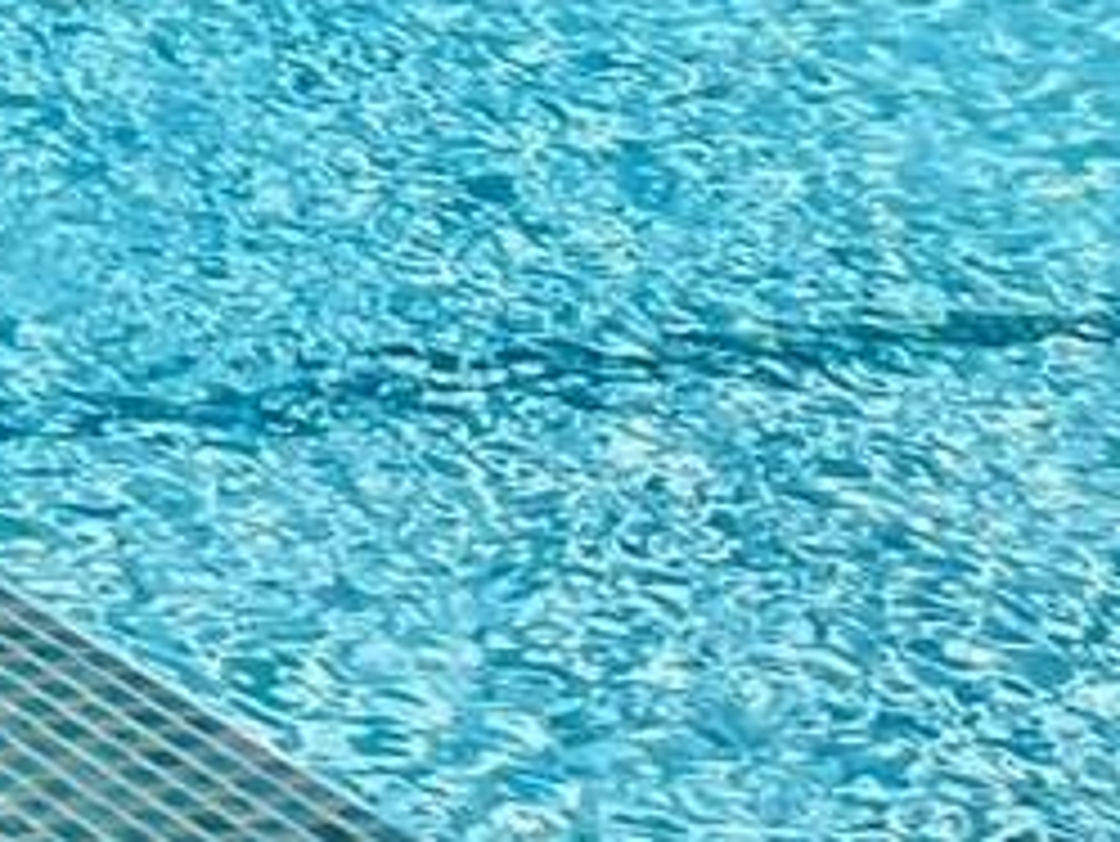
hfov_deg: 10.2
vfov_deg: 7.6
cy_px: -1851
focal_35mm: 167
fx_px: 5406
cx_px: -1581
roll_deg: -0.5
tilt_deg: -2.3
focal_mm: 5.1
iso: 32
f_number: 1.6
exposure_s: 1/6250
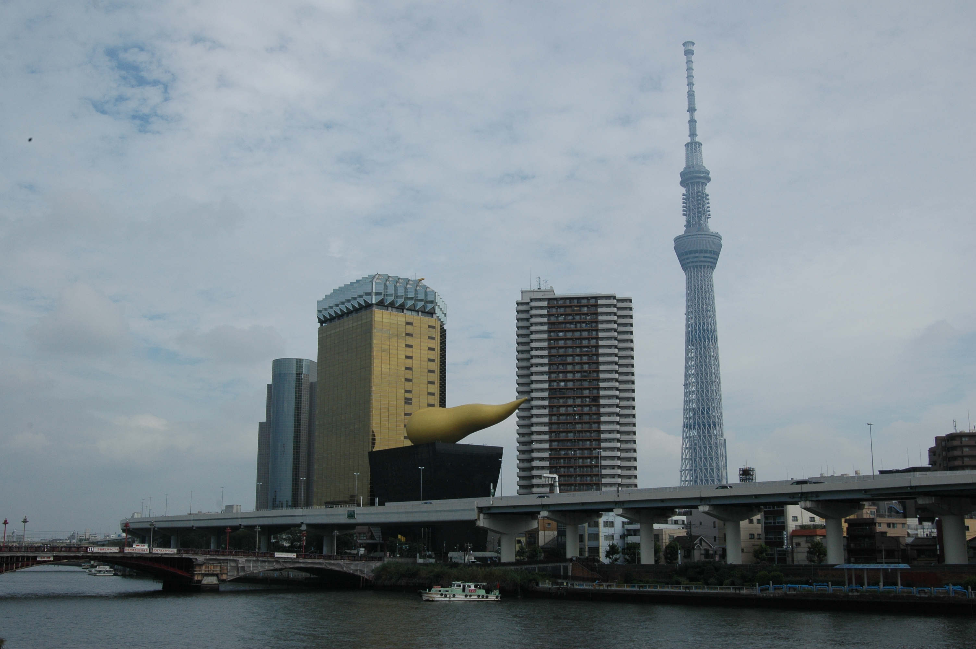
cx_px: 488
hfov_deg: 49.6
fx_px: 1056
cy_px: 324
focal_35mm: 39
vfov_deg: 34.1
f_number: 11
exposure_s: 1/500
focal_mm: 26
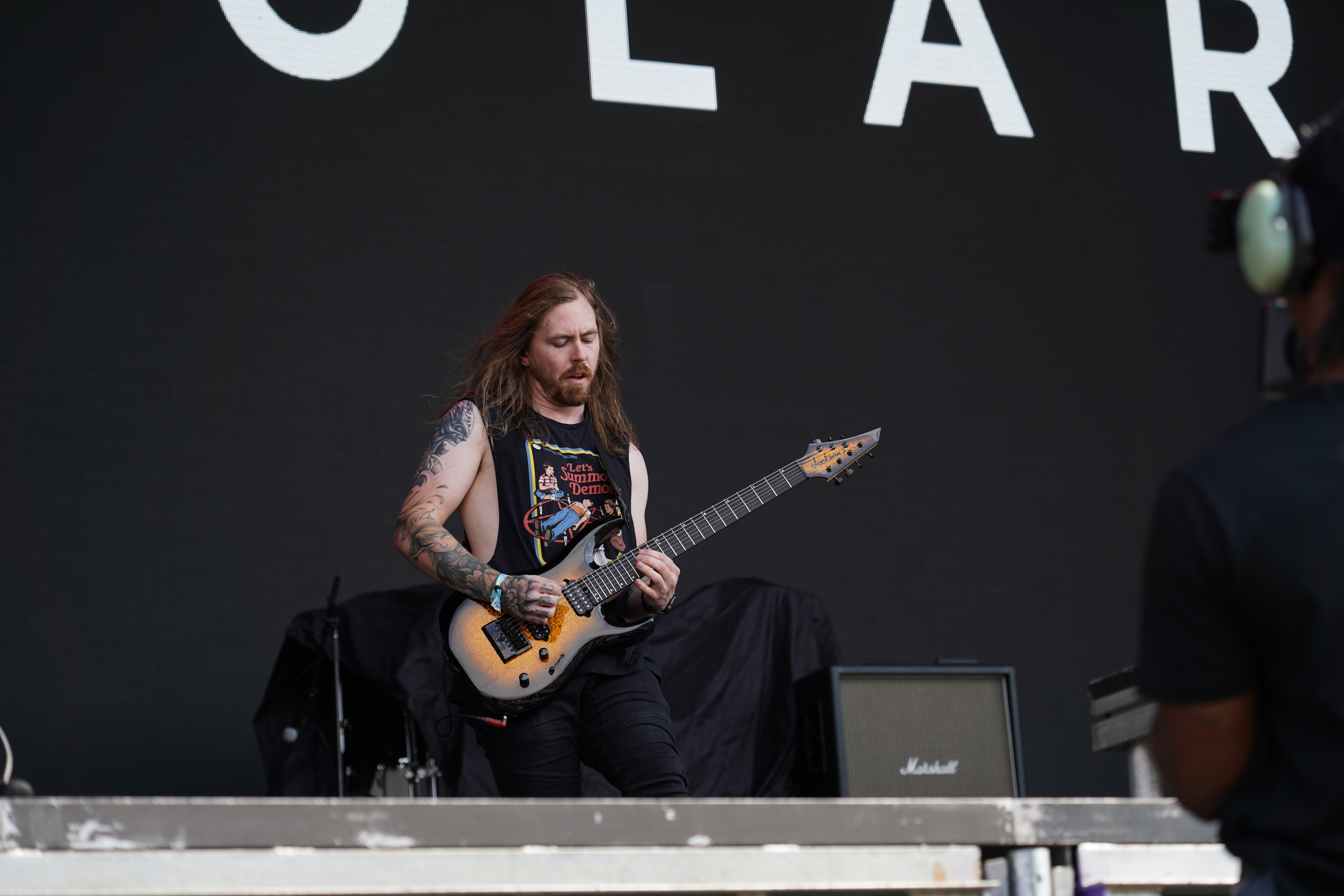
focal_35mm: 105
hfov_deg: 19.5
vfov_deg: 13.0
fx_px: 3920
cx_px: 672
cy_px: 448
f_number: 5
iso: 100
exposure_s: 1/320
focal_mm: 105
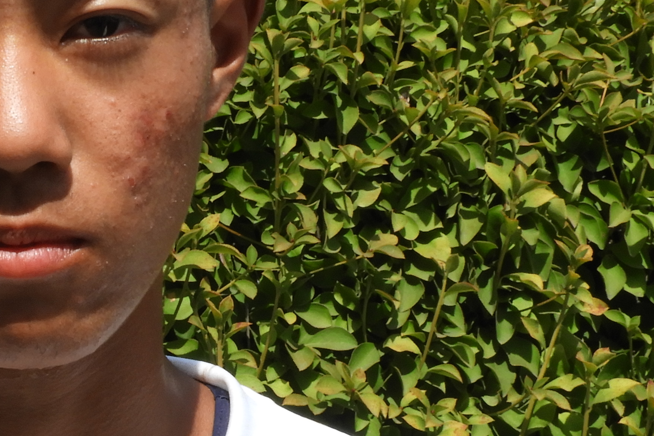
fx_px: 2253
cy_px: 368
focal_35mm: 124
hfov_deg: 16.3
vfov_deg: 11.0
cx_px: 44
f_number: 7.6
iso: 100
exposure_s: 1/250
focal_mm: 7.2
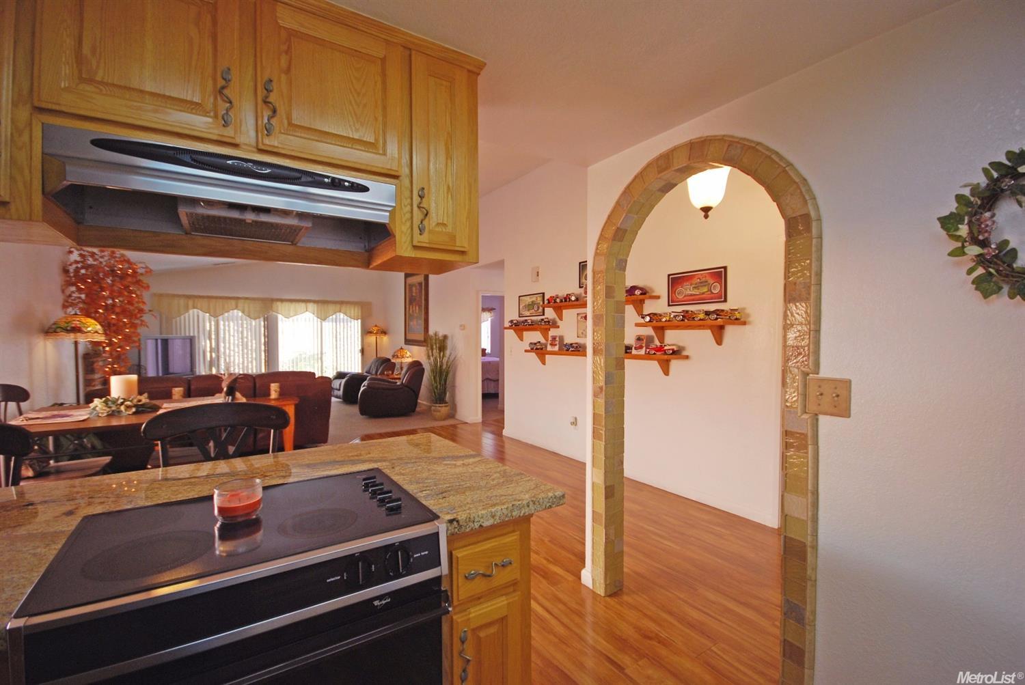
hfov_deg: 100.3
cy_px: 342
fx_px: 427
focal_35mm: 15
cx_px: 512
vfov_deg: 77.4
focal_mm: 10
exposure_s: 1/30
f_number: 4
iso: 320
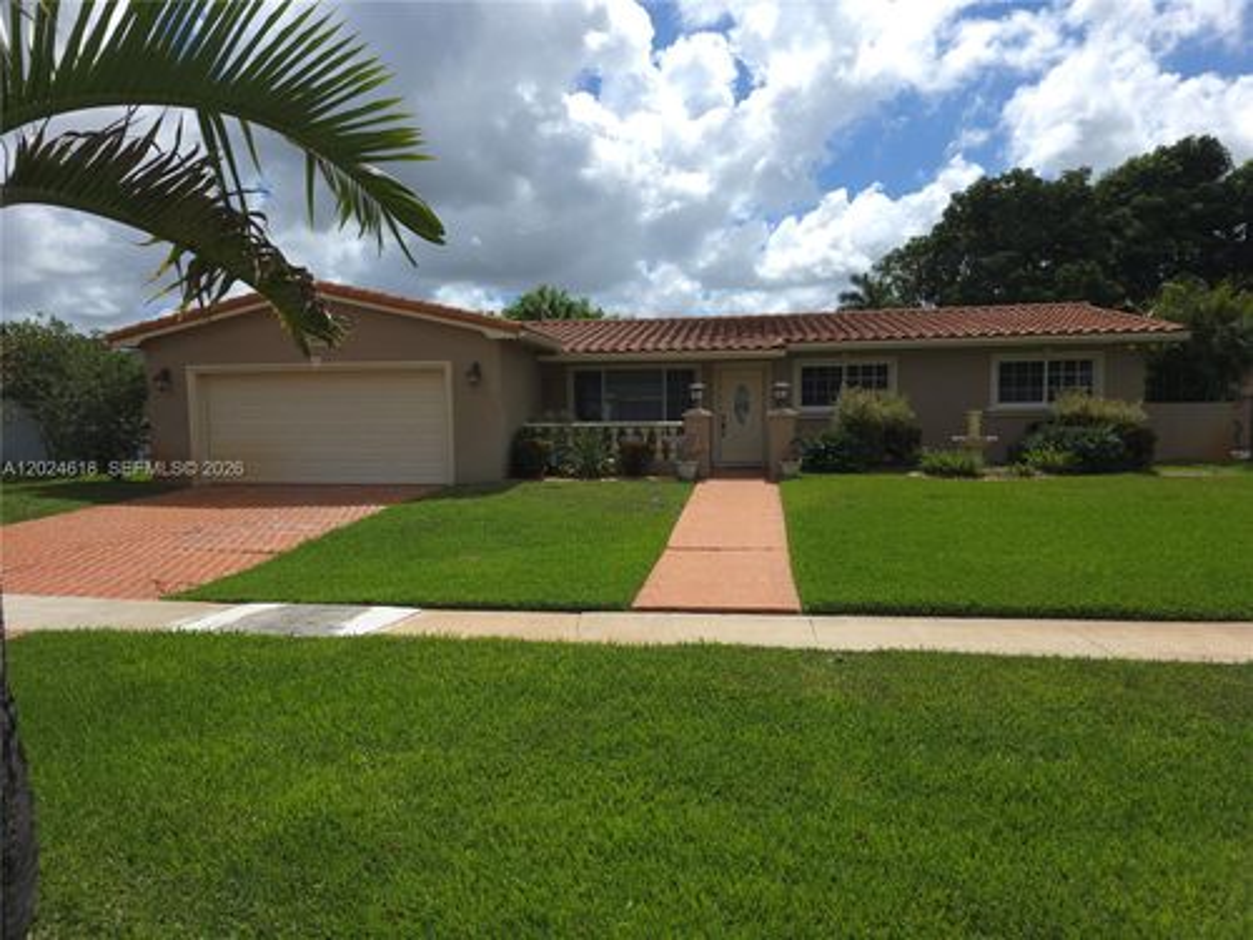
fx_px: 833
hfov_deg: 73.9
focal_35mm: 23
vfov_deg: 58.9
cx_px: 626
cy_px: 470
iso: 12
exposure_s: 1/984
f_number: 1.7
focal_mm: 6.3
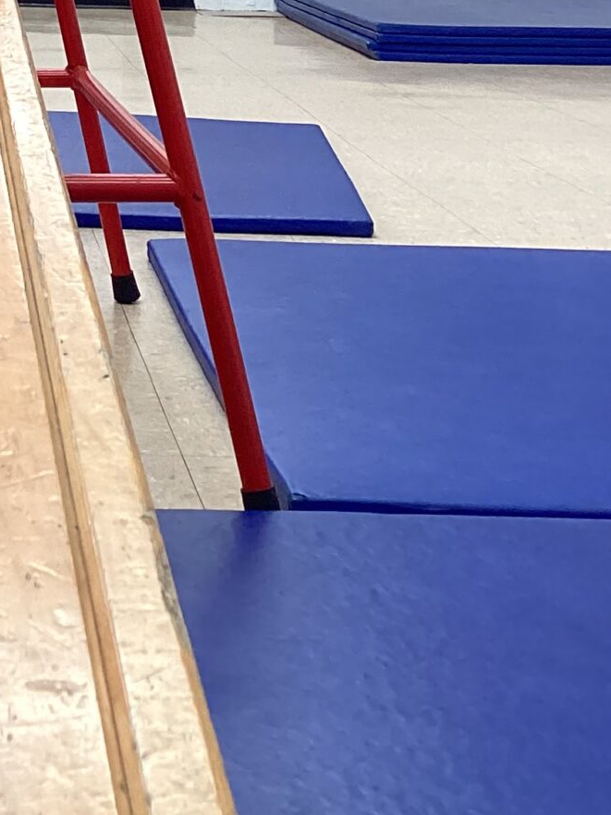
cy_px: -349
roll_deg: +0.3
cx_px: -174
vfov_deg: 19.4
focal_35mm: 90
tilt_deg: +4.3
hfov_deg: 15.6
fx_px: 2119
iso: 80
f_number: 2.4
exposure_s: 1/50
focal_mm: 3.3
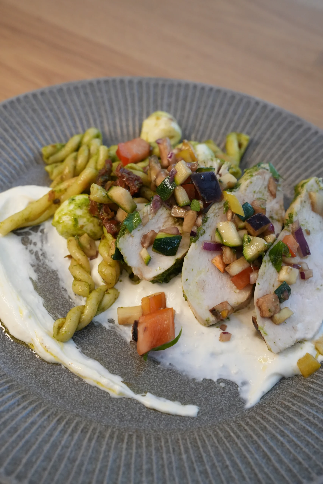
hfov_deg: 26.8
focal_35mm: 50
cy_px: 242
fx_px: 678
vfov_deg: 39.3
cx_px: 162
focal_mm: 50.4
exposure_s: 1/160
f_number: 7.1
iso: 5000
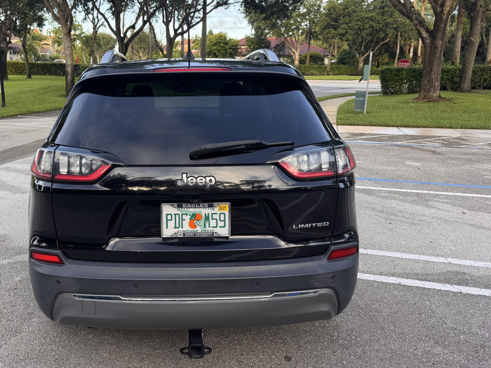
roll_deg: +0.0
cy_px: 169
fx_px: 426
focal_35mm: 30
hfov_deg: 59.2
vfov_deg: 46.8
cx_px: 184
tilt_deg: -16.3
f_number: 1.78
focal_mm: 6.76
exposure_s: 1/315
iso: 80
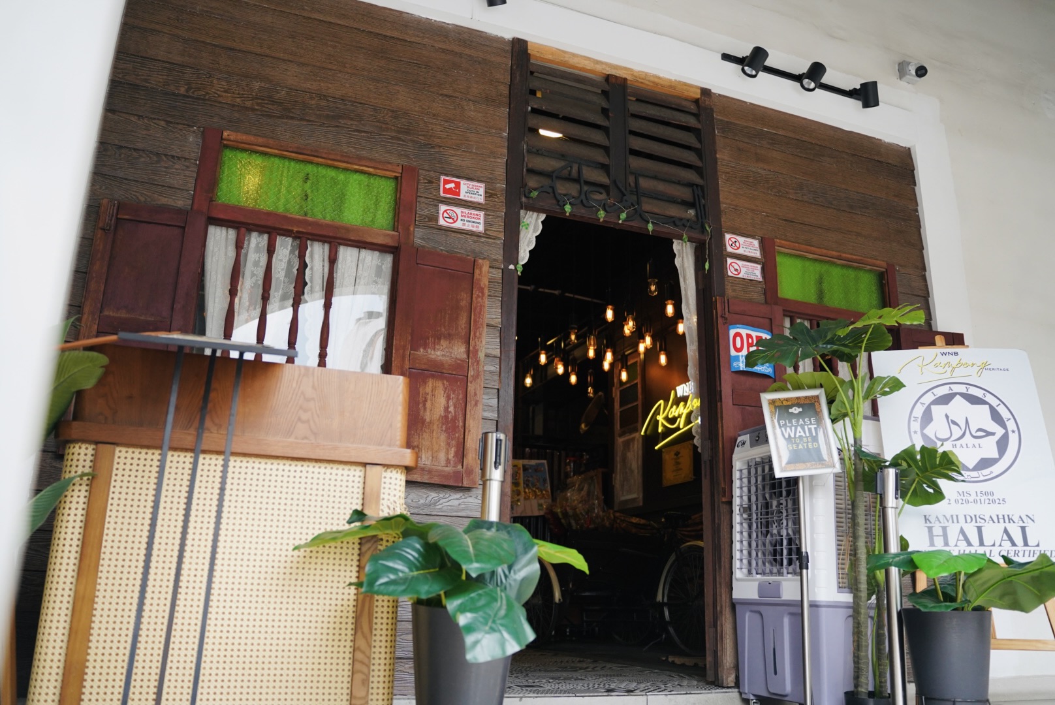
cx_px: 528
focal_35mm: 28
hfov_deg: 65.4
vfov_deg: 46.5
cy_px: 352
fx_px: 821
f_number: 2.8
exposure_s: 1/1250
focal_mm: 28
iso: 1600
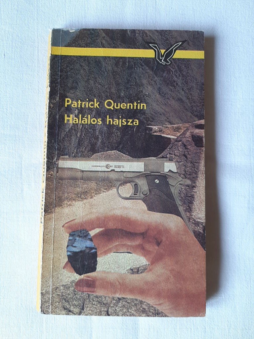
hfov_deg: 51.4
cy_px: 170
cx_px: 127
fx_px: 264
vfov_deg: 65.3
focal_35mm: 27
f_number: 1.7
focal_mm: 3.93
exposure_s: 1/50
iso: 121
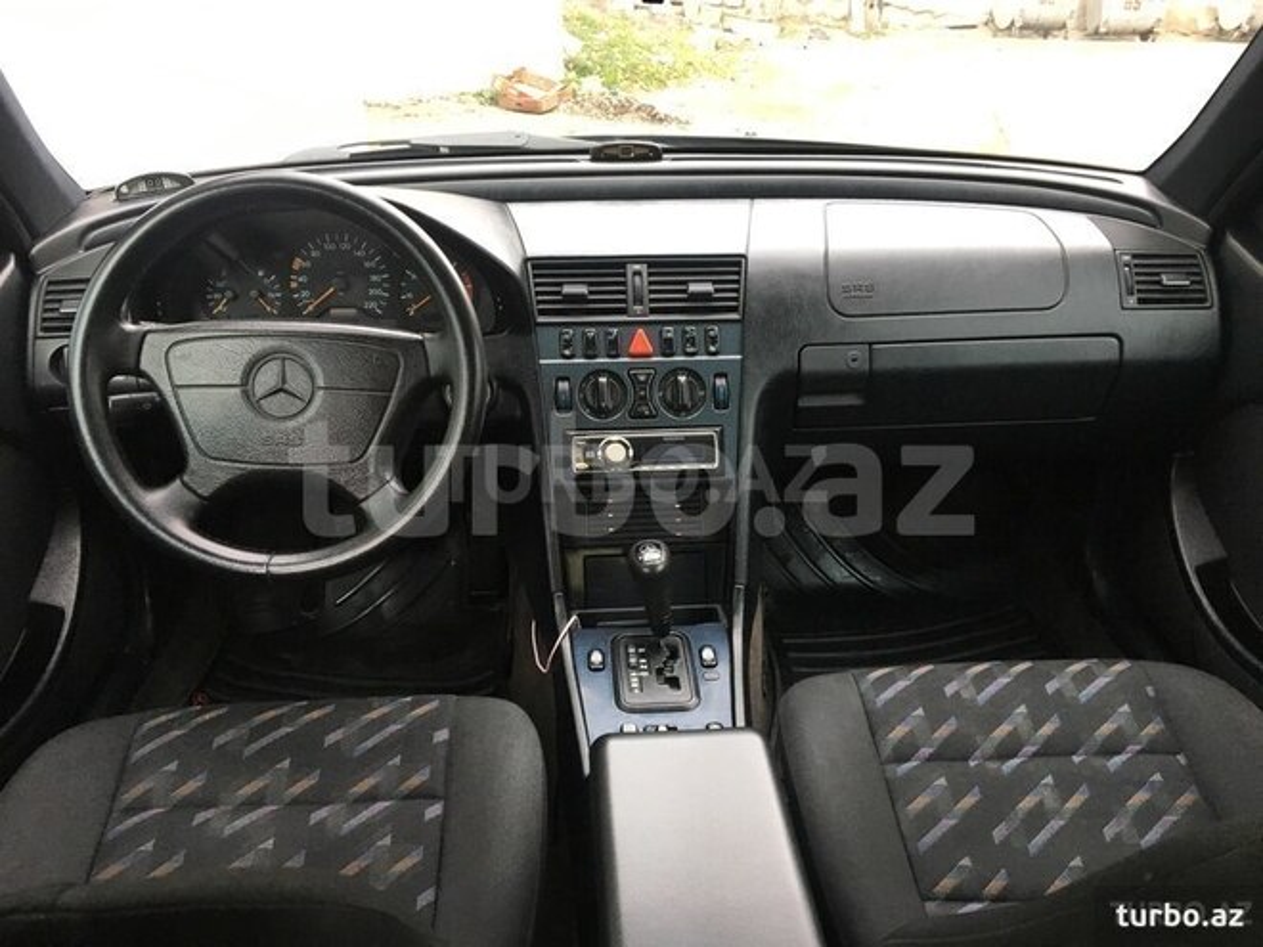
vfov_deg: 48.2
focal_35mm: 29
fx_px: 1058
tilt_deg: -20.1
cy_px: 474
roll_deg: +1.2
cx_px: 632
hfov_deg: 61.7
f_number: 2.2
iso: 50
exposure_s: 1/33
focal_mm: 4.15
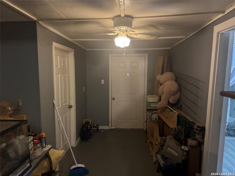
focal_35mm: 24
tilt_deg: -7.6
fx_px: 163
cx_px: 118
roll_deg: -0.7
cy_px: 88
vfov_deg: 56.8
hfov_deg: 71.6
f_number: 1.78
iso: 1000
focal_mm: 6.76
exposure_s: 1/30
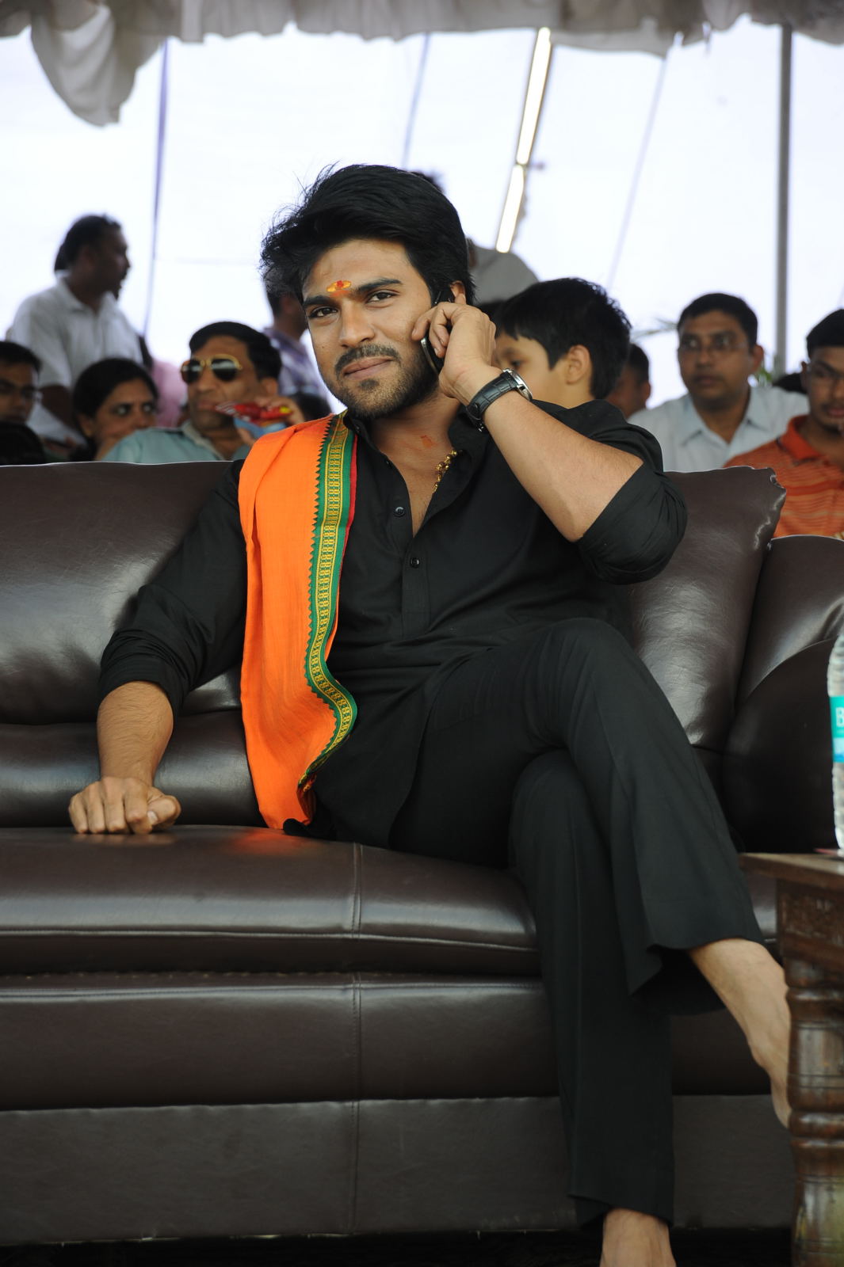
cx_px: 422
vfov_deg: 17.1
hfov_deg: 11.4
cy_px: 634
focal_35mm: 120
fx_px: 4224
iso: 640
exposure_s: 1/125
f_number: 7.1
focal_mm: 120
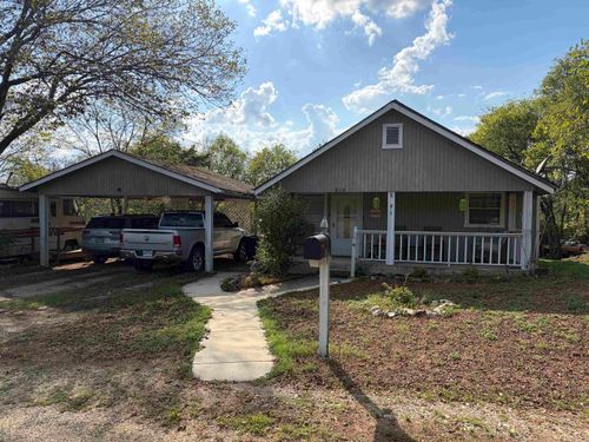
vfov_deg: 53.1
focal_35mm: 26
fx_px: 442
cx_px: 294
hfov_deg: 67.3
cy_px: 221
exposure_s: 1/4329
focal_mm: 5.96
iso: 50
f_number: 1.6
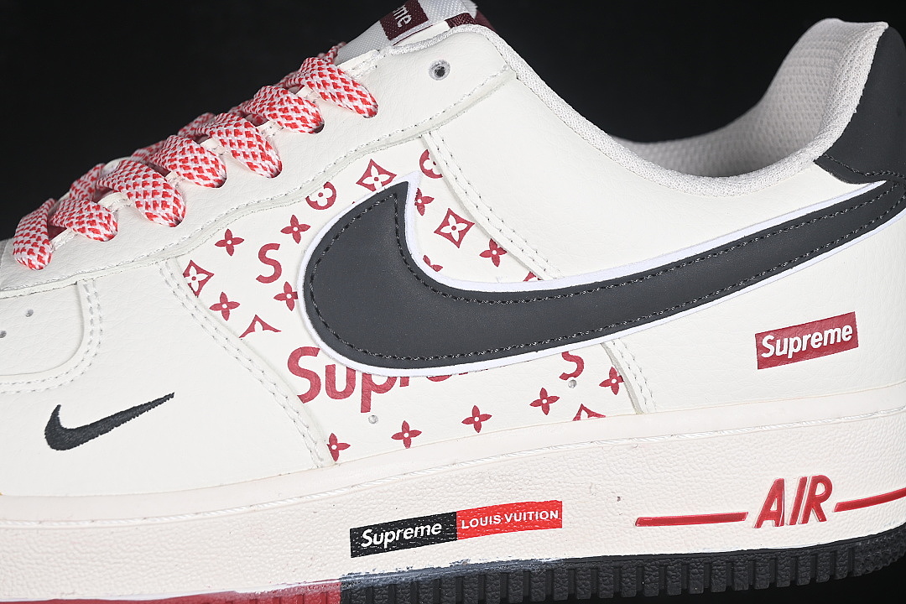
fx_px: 1887
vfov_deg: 18.2
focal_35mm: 75
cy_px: 302
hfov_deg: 27.0
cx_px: 453
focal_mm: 50
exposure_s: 1/60
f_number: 7.1
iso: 160
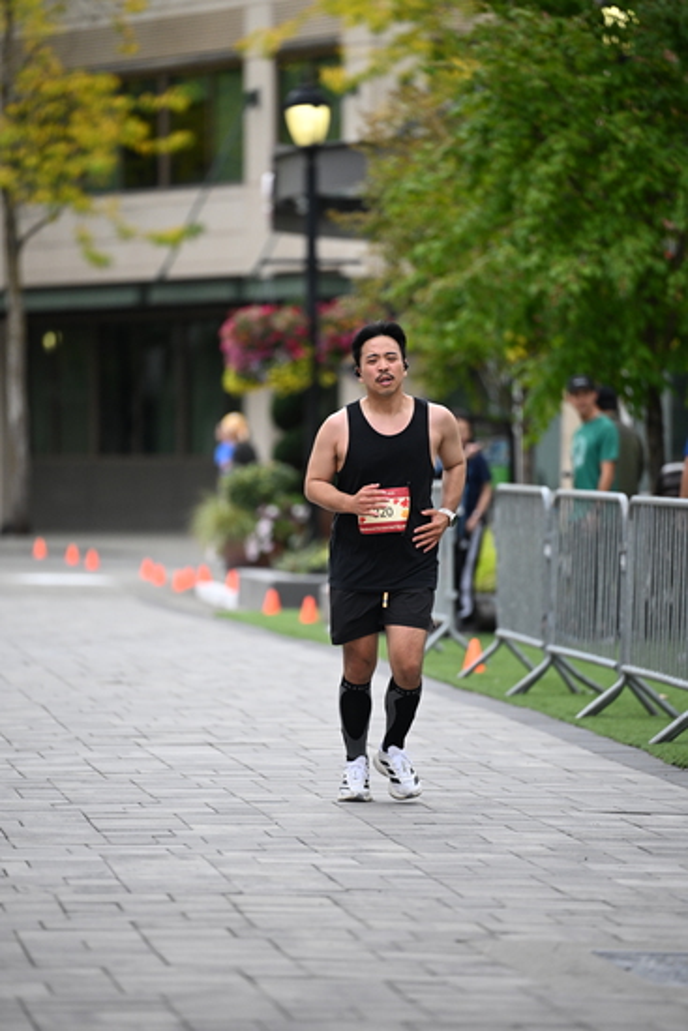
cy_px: 516
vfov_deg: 10.3
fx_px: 5729
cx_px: 344
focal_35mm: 200
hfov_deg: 6.9
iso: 1600
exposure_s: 1/5000
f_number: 2.8
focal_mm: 200
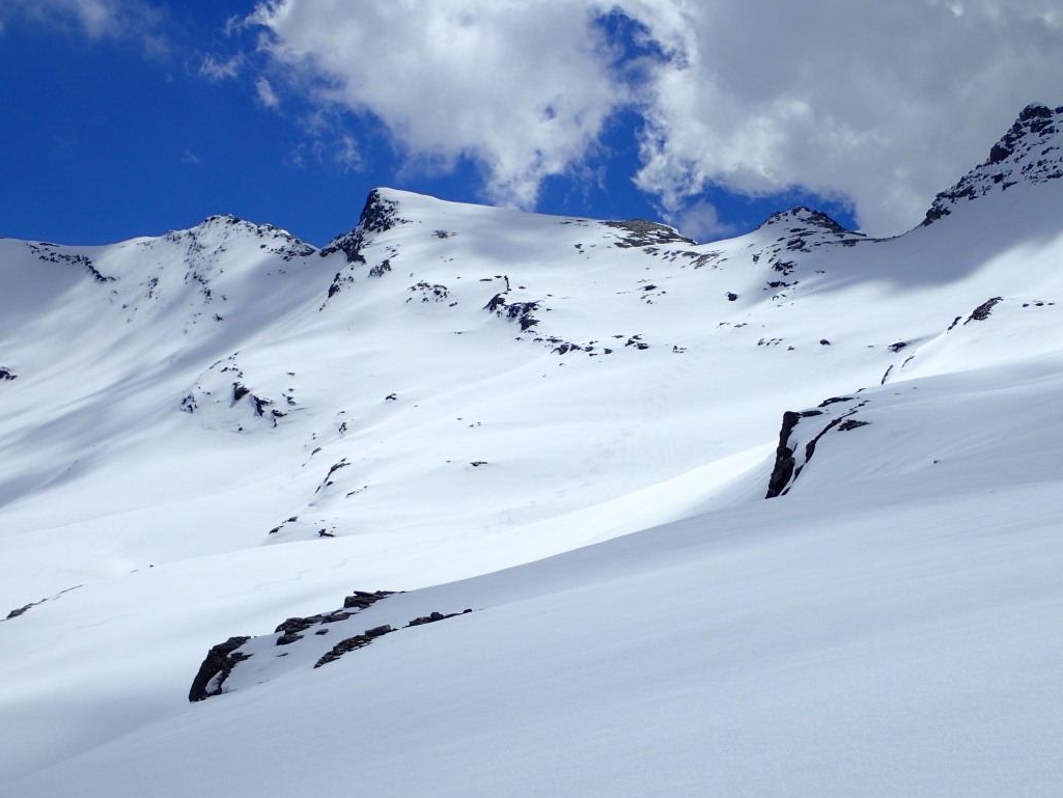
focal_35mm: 54
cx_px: 531
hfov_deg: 35.5
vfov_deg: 27.0
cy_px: 403
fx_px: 1658
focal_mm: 9.61
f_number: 13
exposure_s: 1/400
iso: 100
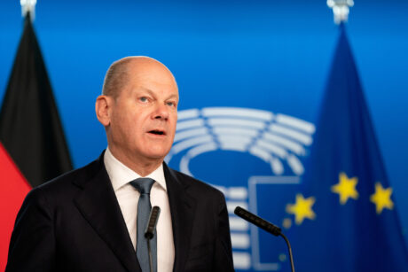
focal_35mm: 156
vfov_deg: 8.8
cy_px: 136
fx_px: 1768
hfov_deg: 13.2
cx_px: 204
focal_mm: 156
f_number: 3.5
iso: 2000
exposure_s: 1/400
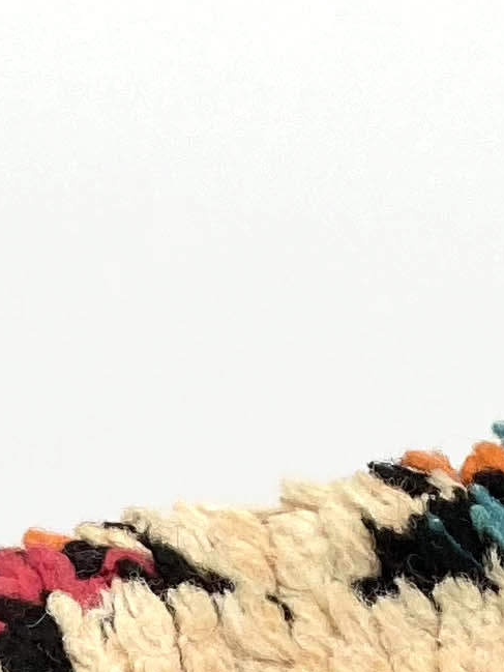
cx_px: -451
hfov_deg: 8.2
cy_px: 1620
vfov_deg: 9.9
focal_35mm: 174
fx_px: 3377
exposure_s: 1/100
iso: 64
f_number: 1.8
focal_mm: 3.99
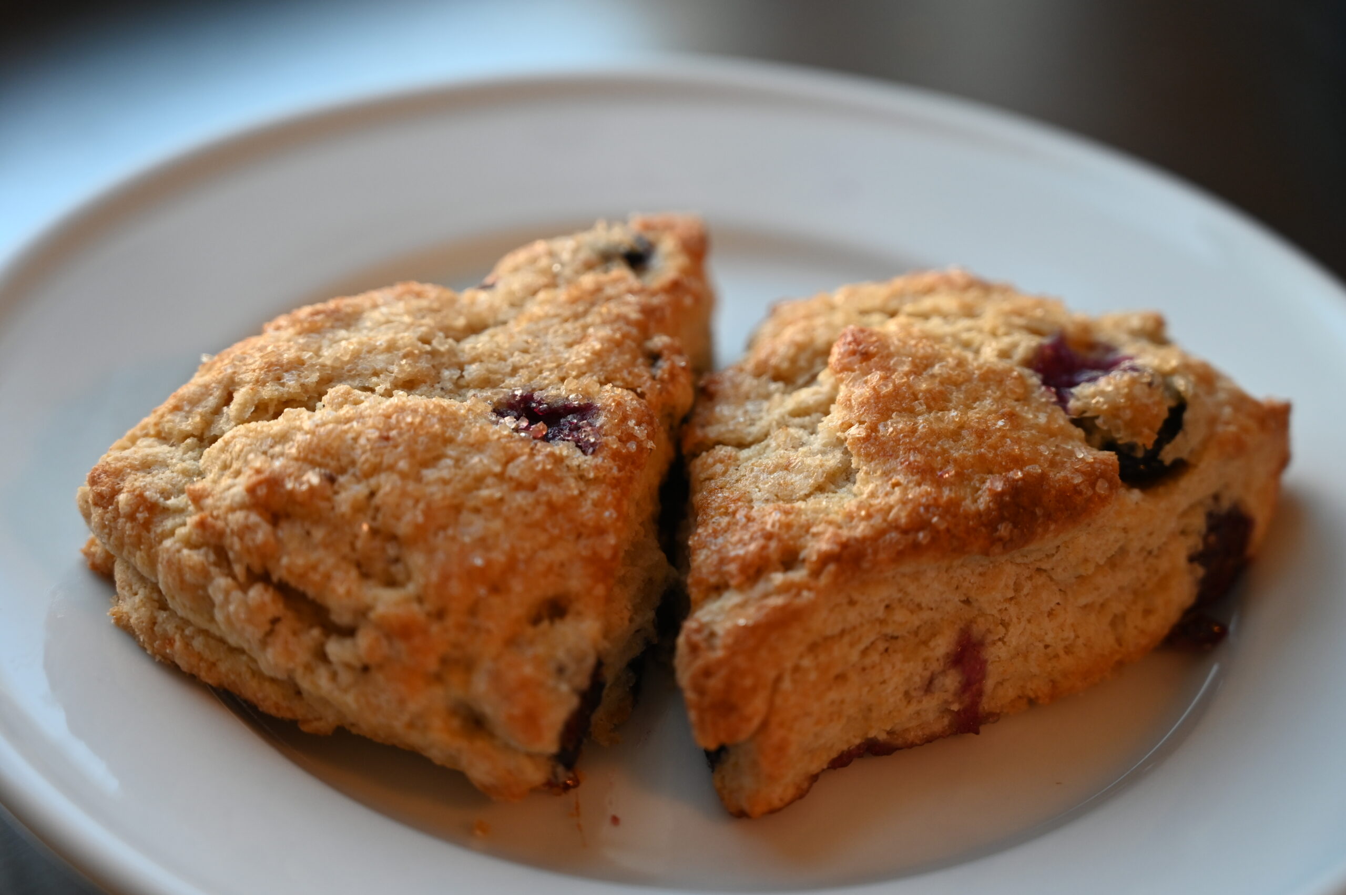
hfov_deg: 31.0
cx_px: 673
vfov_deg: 20.9
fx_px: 2428
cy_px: 448
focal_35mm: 65
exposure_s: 1/125
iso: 640
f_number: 4
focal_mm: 65
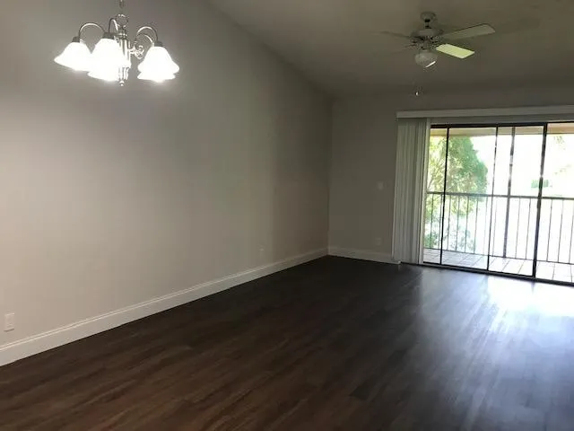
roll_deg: -1.1
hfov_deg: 63.4
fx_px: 464
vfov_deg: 49.7
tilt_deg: -5.6
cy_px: 216
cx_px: 287
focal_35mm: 28
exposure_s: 1/30
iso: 25
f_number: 1.8
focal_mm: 3.99
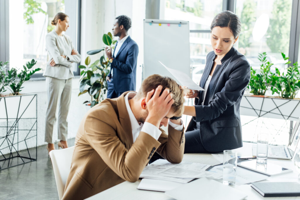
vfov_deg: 27.0
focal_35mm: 50
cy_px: 100
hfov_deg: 39.6
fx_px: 417
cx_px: 150
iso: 500
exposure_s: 1/250
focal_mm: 50
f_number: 3.5
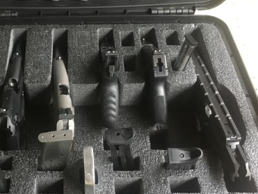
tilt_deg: -53.3
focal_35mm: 50
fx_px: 373
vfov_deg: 29.1
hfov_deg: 37.3
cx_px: 66
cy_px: 103
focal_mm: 4.15
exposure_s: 1/15
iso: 250
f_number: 2.2
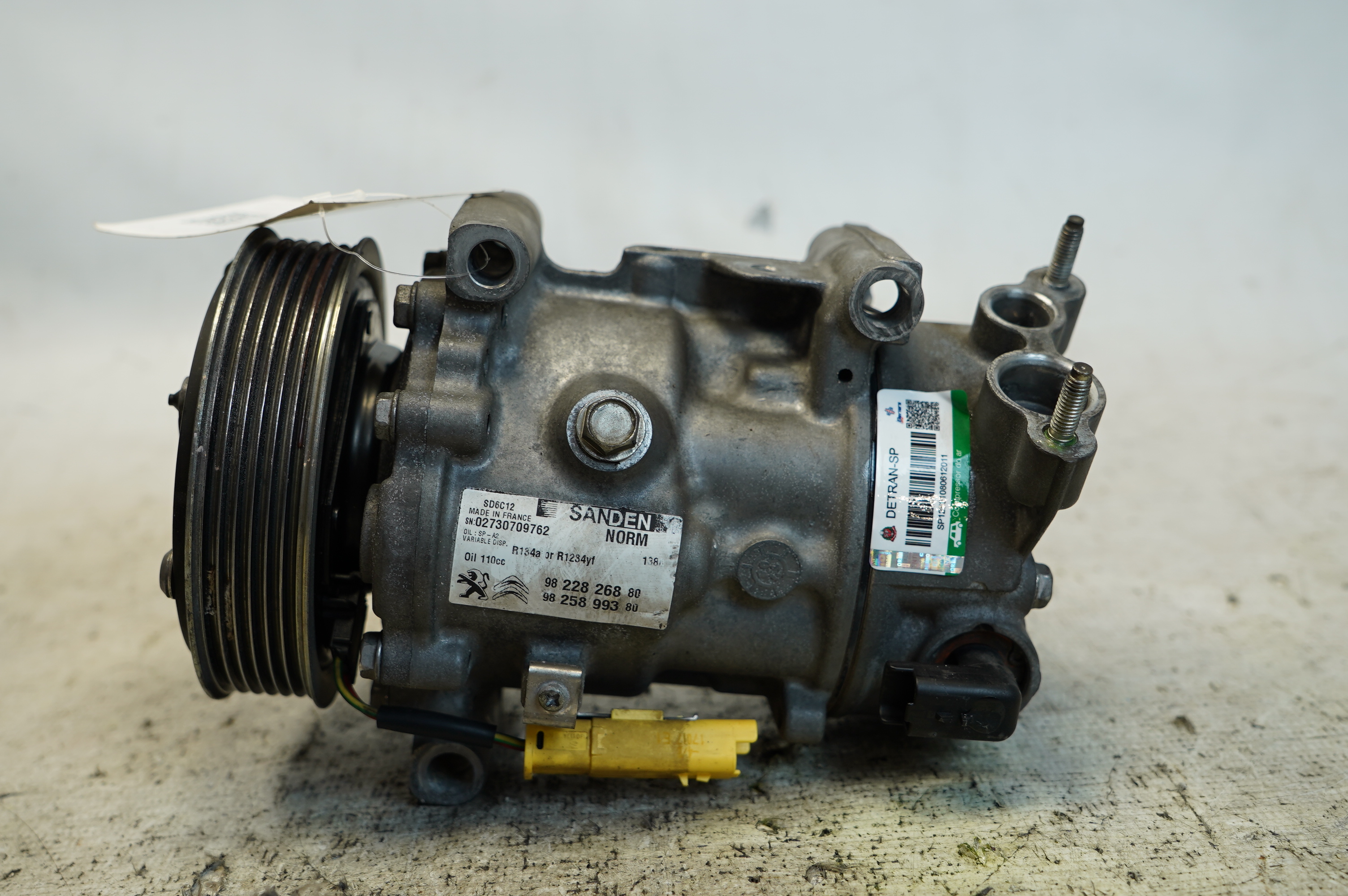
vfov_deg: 33.3
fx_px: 1496
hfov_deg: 48.5
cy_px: 448
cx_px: 674
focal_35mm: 40
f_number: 4
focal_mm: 27
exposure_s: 1/60
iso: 160
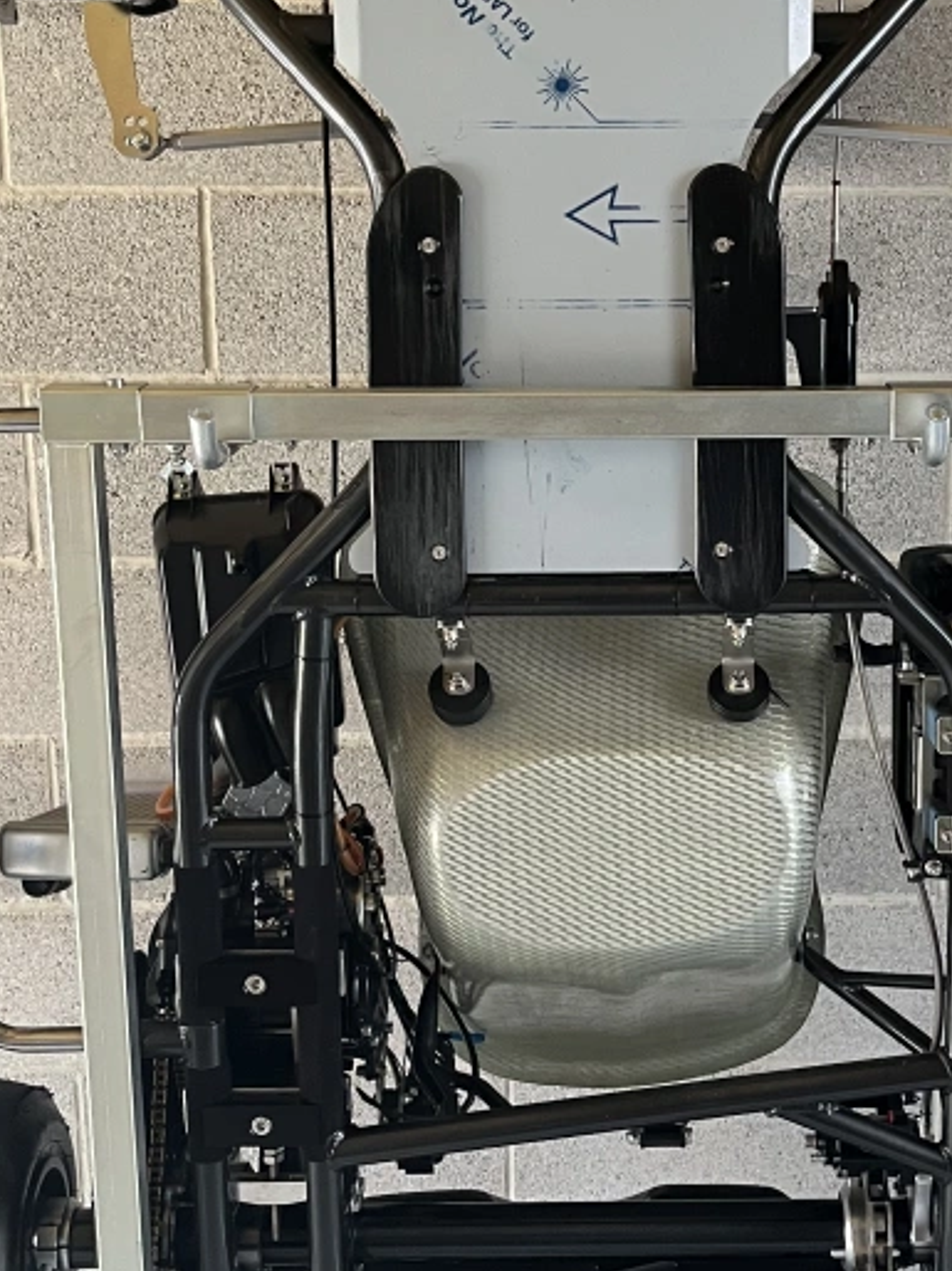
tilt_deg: -12.8
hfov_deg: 26.9
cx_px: 621
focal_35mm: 54
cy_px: 545
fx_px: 1982
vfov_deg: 35.5
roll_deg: +1.0
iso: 250
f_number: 1.6
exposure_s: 1/60
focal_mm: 5.1
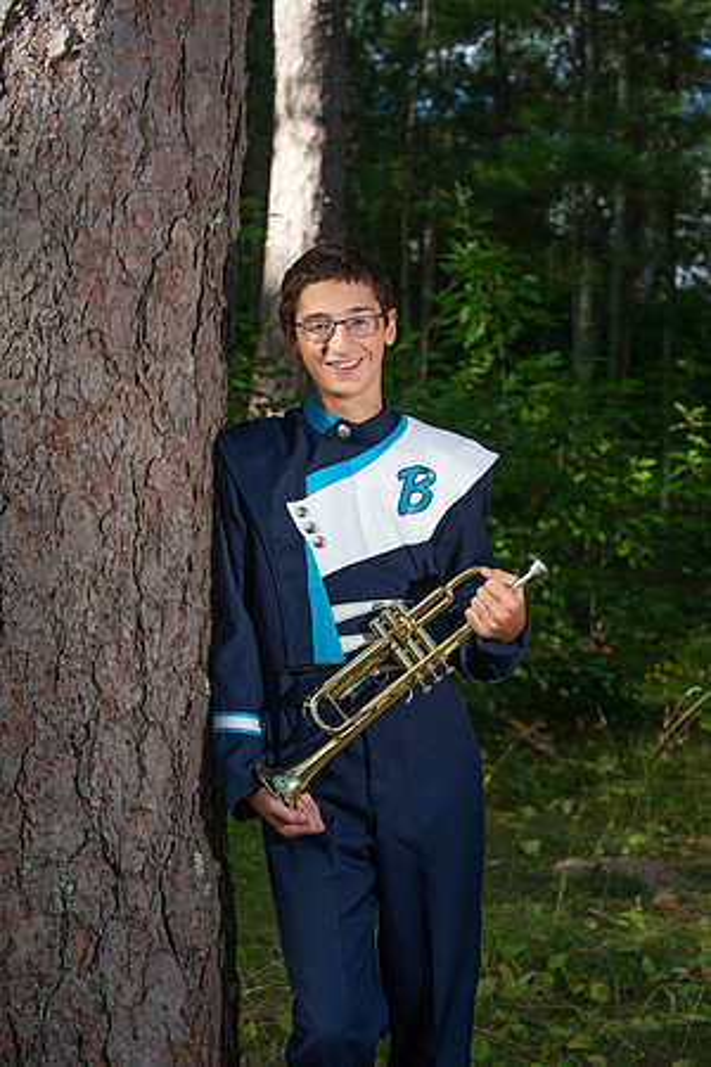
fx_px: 2074
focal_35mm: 70
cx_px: 356
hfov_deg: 19.5
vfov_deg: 28.8
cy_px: 534
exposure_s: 1/200
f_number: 5.6
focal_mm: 70
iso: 100
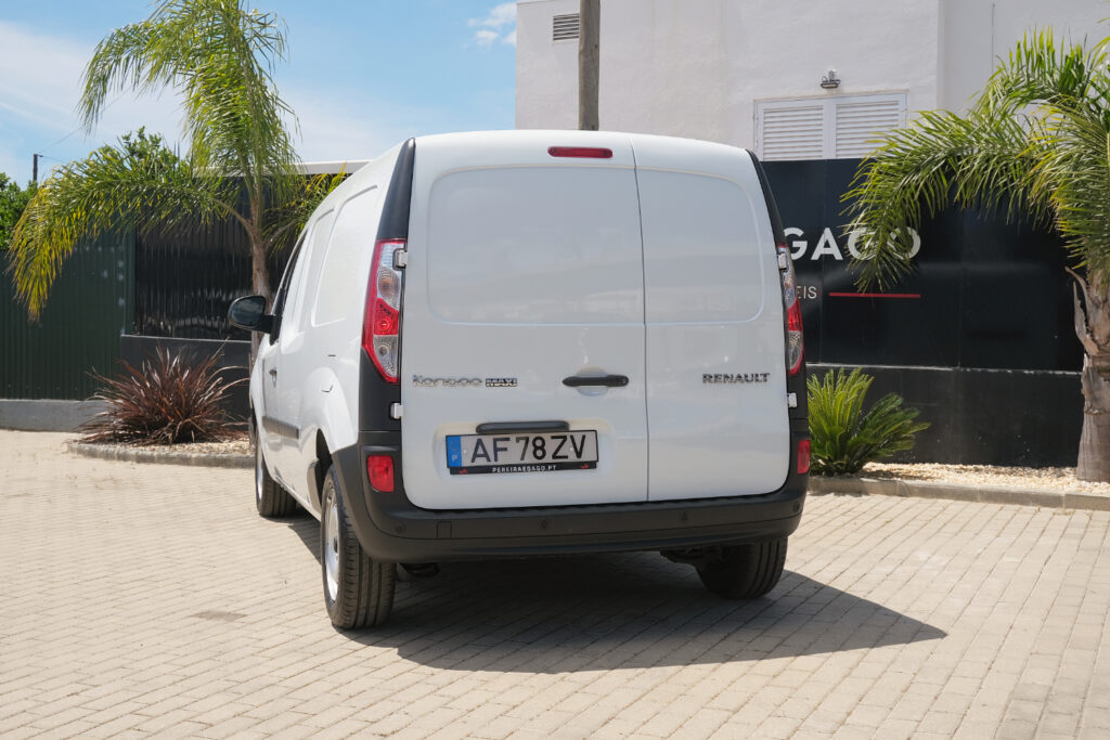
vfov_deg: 31.9
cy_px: 370
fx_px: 1295
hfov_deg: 46.4
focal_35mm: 42
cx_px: 555
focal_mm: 28
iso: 160
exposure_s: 1/400
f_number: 9
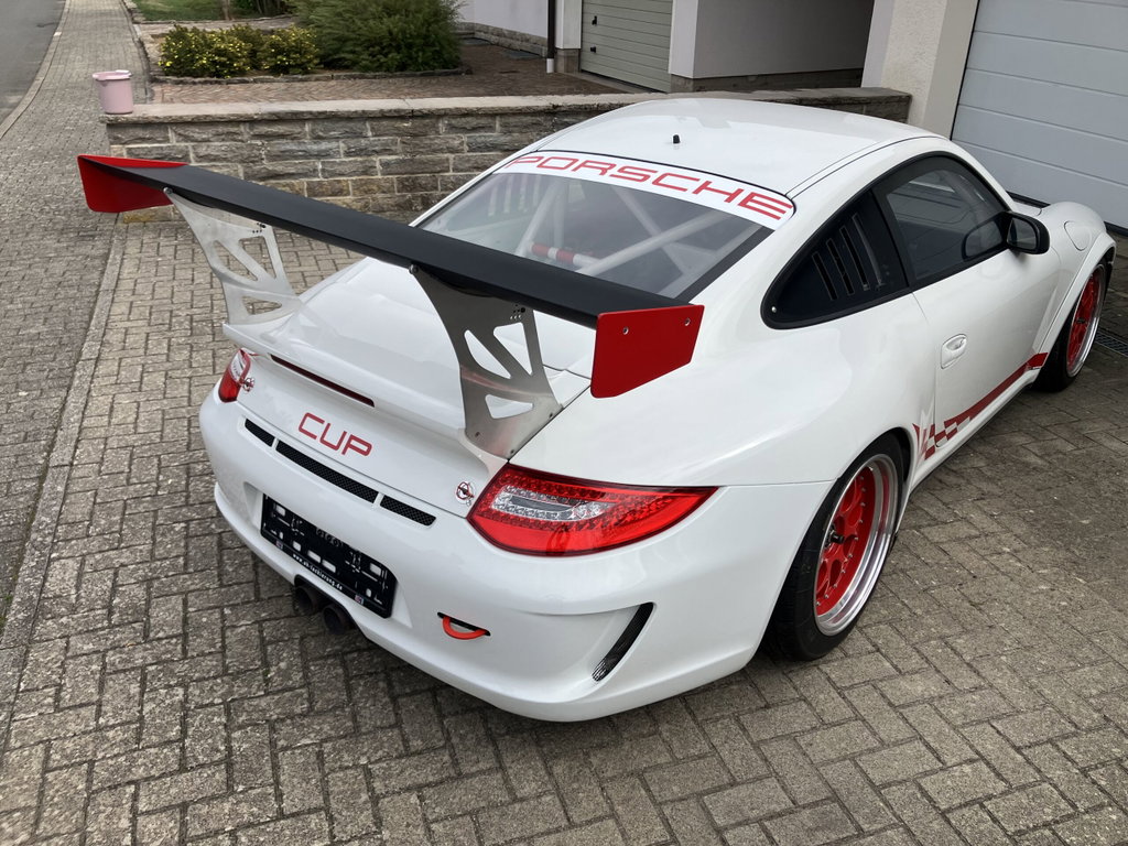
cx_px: 564
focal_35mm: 28
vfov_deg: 49.7
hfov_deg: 63.4
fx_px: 912
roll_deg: -0.4
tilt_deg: -26.6
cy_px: 423
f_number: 1.8
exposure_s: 1/2024
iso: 32
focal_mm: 3.99
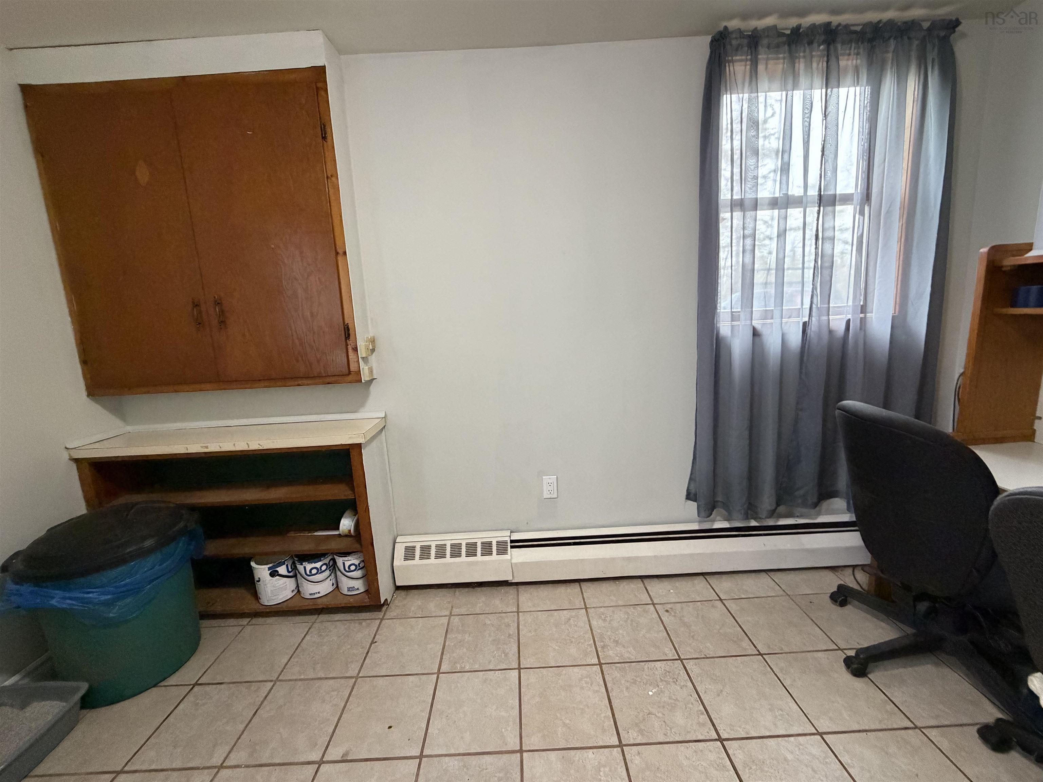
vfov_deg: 85.7
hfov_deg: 102.1
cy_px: 391
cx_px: 522
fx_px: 422
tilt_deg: -8.9
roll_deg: +4.3
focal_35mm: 14
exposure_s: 1/60
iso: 400
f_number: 2.2
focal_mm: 2.22
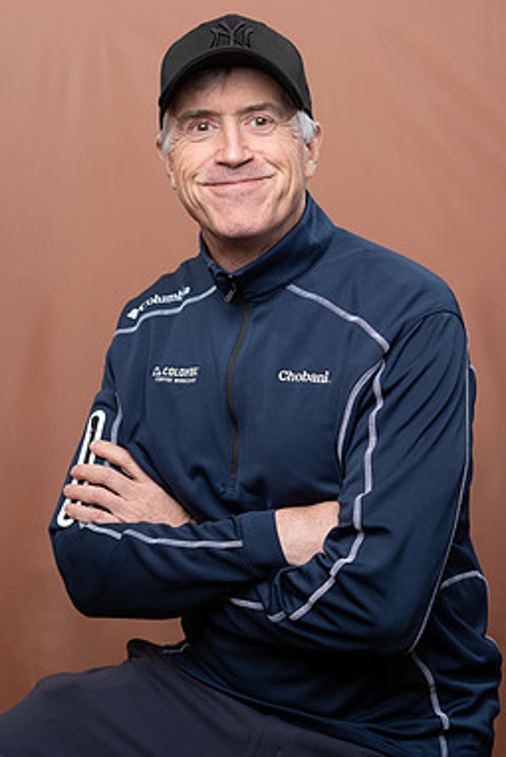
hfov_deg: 18.7
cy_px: 353
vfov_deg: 27.7
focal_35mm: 73
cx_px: 268
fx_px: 1538
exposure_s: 1/160
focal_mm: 62
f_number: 4
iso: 320
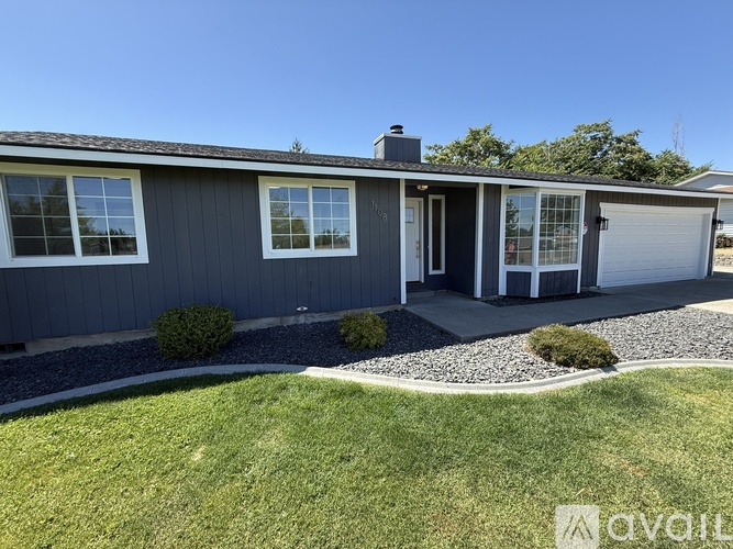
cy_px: 274
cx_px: 366
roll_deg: +1.5
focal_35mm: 14
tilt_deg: -5.0
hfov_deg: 102.1
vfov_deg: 85.7
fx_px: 296
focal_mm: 2.22
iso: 50
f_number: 2.2
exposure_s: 1/559
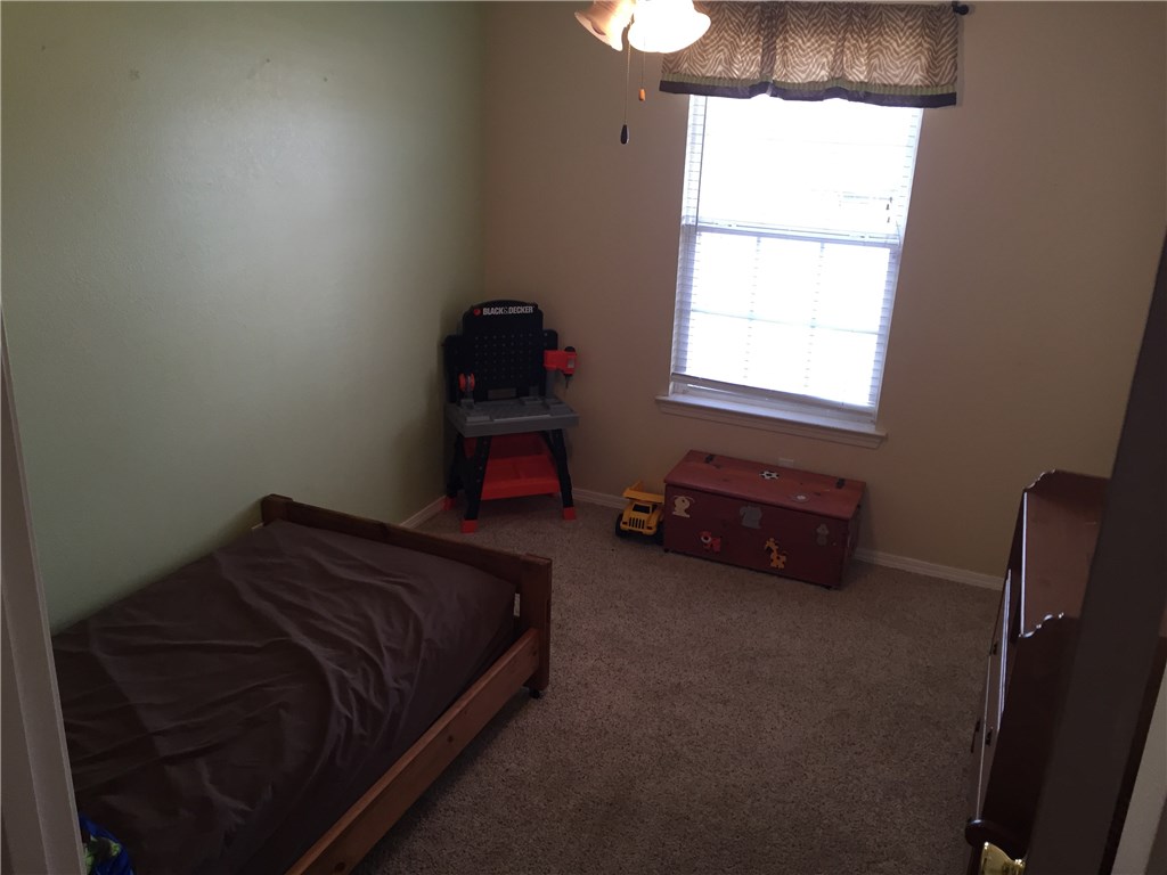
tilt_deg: -18.9
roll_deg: -2.4
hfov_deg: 61.7
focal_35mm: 29
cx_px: 584
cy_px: 438
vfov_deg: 48.2
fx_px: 978
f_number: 2.2
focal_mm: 4.15
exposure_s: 1/30
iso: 32
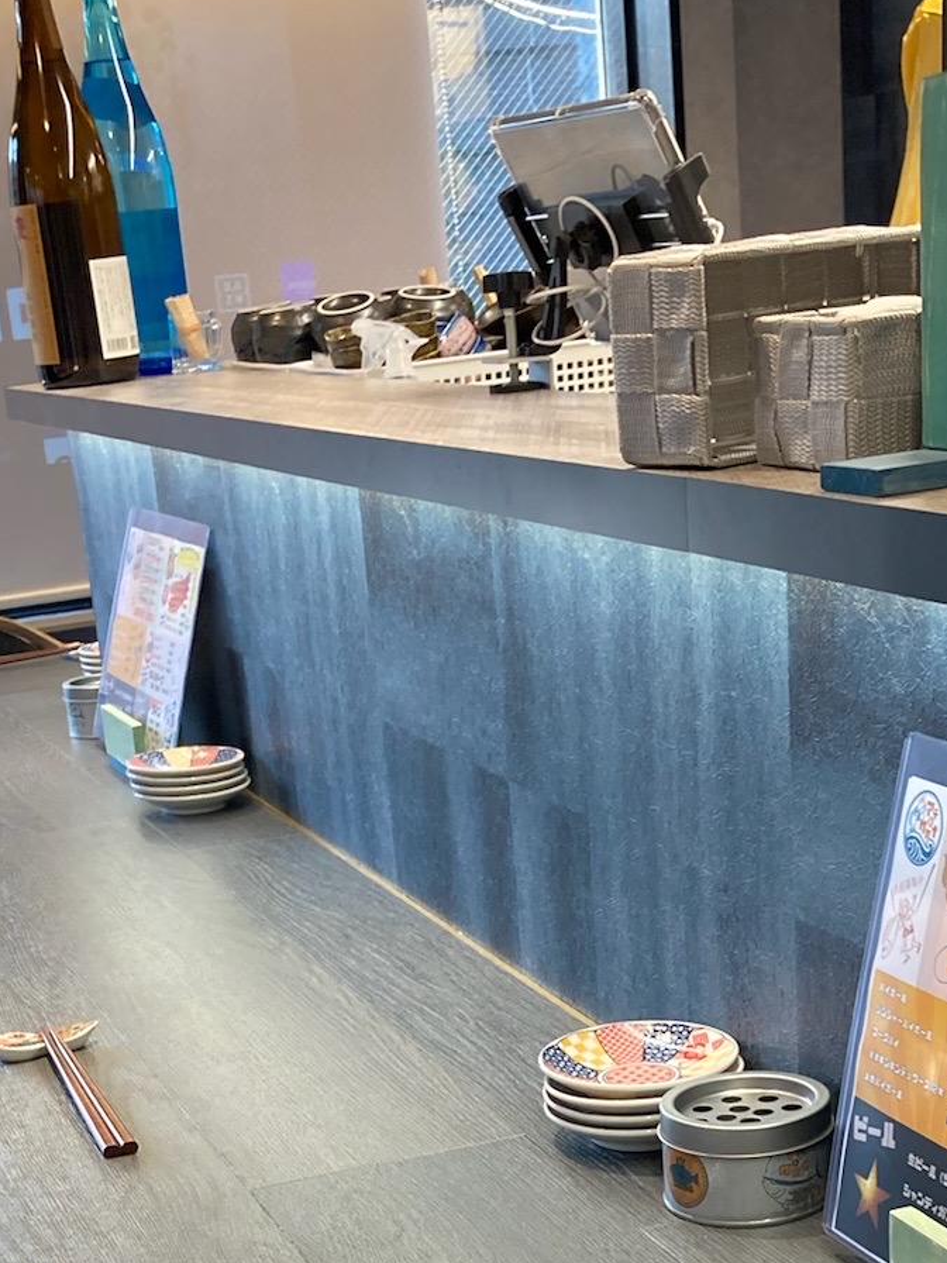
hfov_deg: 22.9
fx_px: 2334
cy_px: 1279
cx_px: 404
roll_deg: +6.5
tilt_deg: -22.1
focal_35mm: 64
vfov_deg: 28.3
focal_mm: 3.99
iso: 80
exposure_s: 1/60
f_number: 1.8
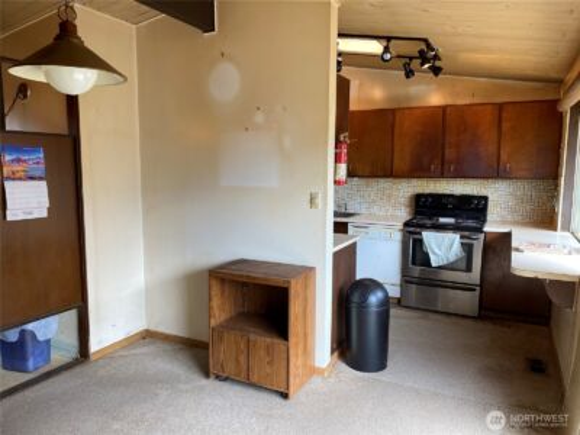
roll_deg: -0.2
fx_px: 436
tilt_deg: -7.3
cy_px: 218
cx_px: 290
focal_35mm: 26
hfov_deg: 67.3
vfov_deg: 53.1
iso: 80
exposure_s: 1/120
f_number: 1.8
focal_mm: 4.25
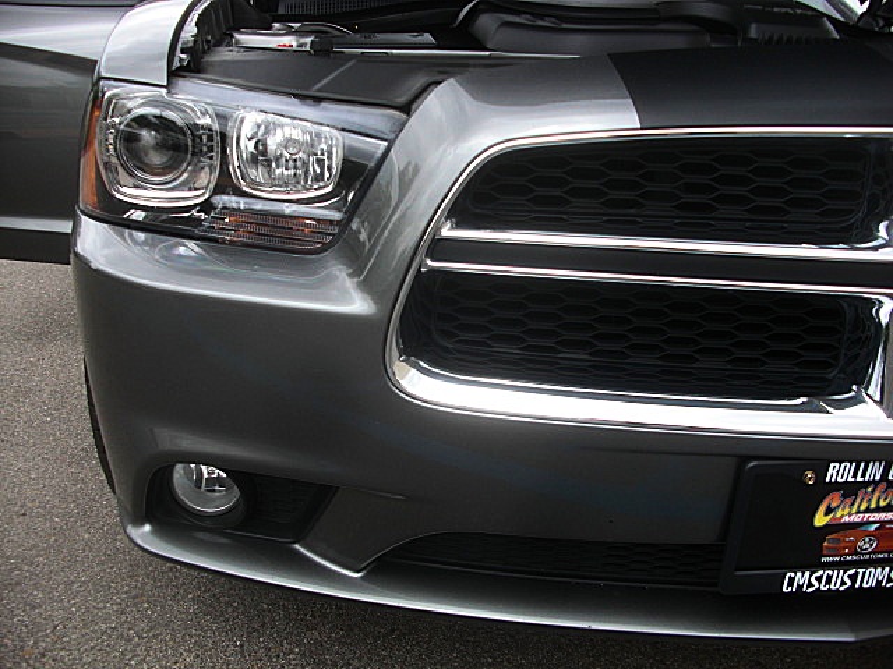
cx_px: 446
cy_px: 334
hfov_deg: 51.4
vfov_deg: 39.7
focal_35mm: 36
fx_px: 929
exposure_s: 1/400
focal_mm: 6.3
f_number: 2.8
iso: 50
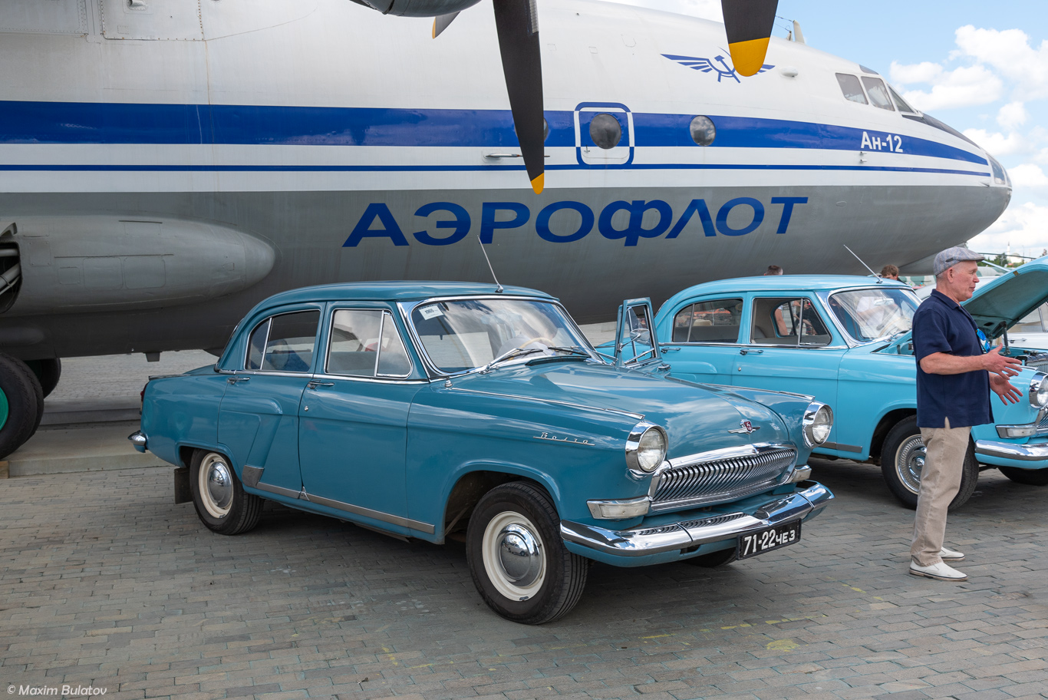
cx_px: 524
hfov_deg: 60.3
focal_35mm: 31
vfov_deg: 42.4
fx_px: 903
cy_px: 350
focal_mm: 31
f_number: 7.1
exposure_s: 1/500
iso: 200
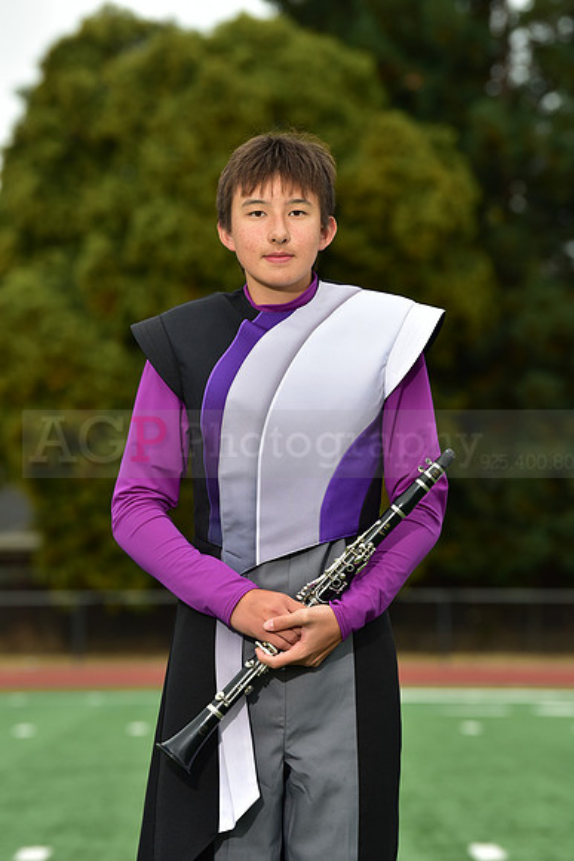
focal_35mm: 165
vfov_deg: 12.4
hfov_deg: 8.3
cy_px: 430
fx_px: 3944
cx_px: 287
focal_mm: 165
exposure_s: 1/250
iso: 500
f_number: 5.6
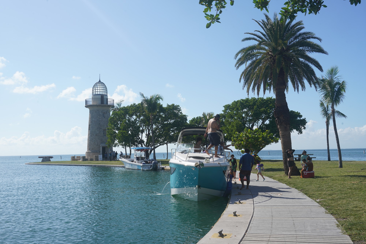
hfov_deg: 48.5
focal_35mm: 40
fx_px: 407
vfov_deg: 33.4
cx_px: 183
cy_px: 122
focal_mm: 40
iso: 100
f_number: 16
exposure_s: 1/100
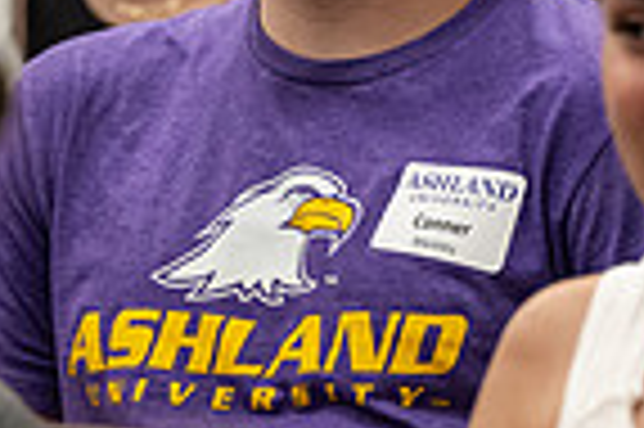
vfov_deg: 2.1
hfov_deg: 3.2
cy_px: 16
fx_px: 11597
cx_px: 500
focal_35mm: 649
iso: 3200
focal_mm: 160
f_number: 3.2
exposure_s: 1/250
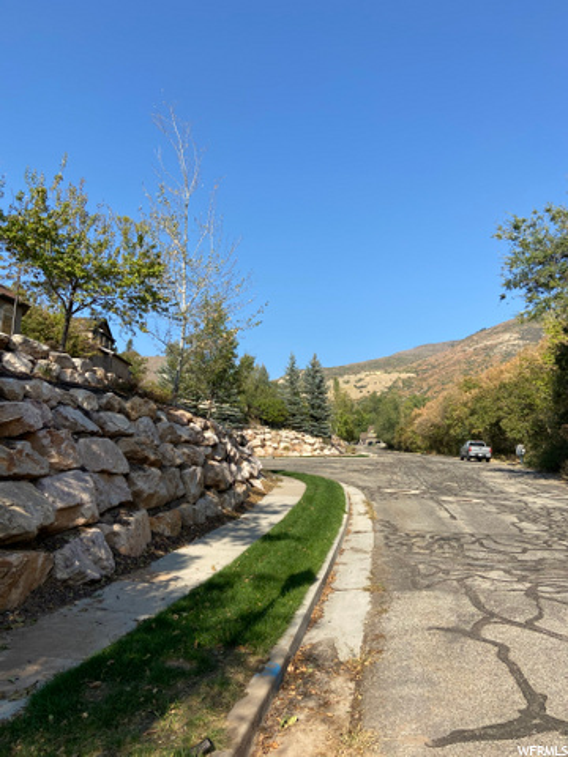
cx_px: 284
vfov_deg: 67.3
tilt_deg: +11.2
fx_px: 569
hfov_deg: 53.1
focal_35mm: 26
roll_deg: -1.0
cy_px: 378
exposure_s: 1/1961
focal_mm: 4.25
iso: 32
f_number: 1.8
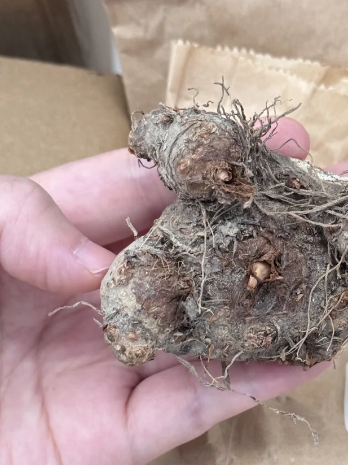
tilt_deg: -67.7
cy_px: 284
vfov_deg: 23.2
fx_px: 1126
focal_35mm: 84
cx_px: 285
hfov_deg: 17.4
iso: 250
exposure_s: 1/48
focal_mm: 6.76
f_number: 1.78
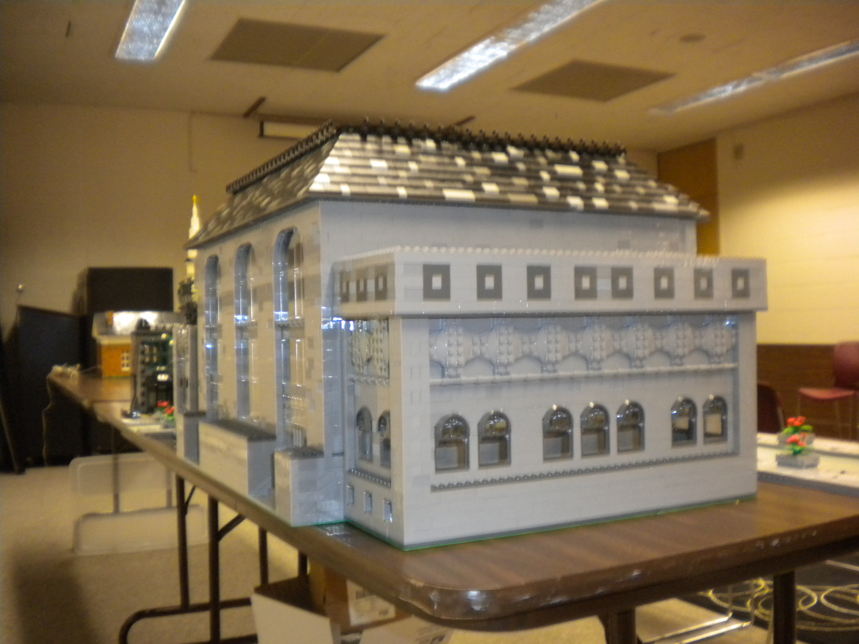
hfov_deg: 52.6
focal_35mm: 35
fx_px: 869
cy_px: 322
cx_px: 430
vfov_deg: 40.7
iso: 400
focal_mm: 6.3
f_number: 3.1
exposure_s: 1/30
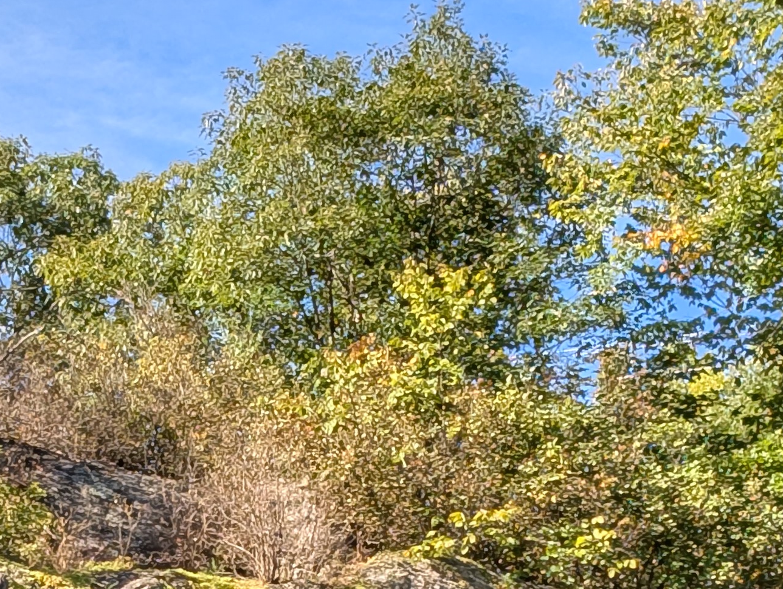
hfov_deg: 25.1
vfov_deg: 19.1
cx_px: 123
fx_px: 1722
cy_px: 540
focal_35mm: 76
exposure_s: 1/661
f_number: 1.95
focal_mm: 2.23
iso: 41
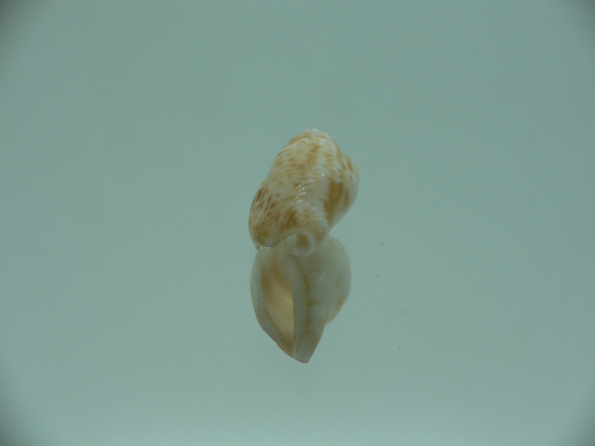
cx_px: 298
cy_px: 223
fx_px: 602
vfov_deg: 40.7
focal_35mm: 35
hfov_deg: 52.6
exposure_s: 1/80
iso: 80
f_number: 2.8
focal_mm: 4.6
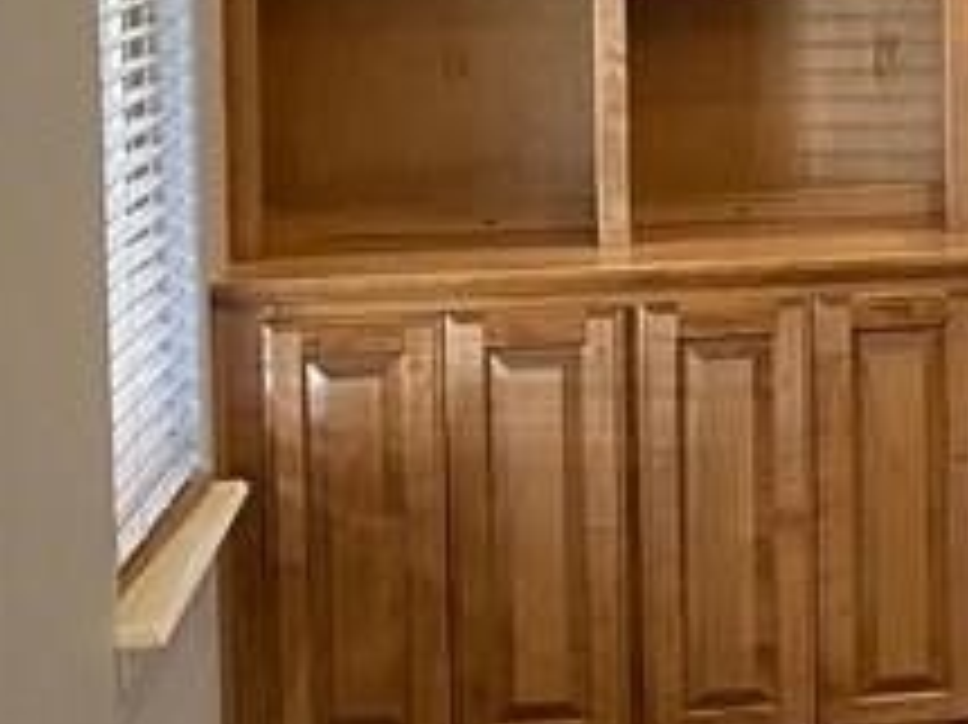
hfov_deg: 14.6
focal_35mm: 124
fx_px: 3466
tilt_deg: -2.7
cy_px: -31
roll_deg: +0.6
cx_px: 1553
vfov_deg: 11.8
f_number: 1.8
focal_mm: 4.25
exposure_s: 1/60
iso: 200
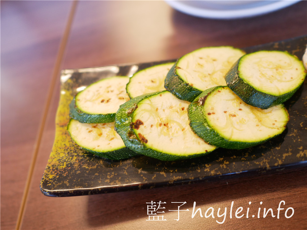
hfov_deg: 60.0
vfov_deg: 46.8
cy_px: 115
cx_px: 154
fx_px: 266
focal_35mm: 30
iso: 500
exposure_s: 1/60
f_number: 1.7
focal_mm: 15
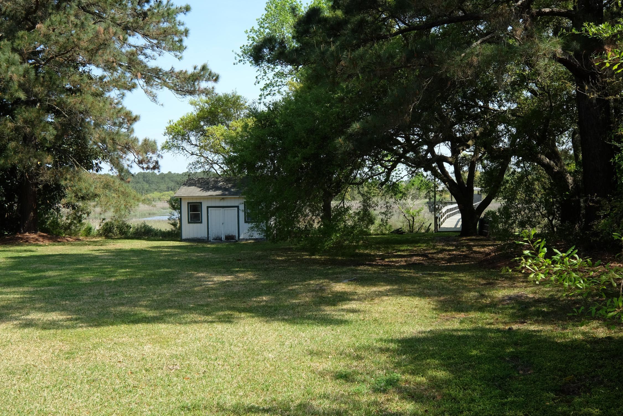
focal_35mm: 36
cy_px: 208
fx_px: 623
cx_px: 312
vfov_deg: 36.9
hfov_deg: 53.1
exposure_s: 1/80
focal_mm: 24
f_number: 11
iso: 200
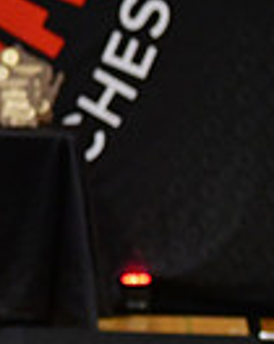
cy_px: -43
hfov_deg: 2.4
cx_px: -480
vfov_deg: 3.0
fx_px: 6612
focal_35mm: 650
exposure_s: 1/800
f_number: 2.8
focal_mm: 105
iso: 4000
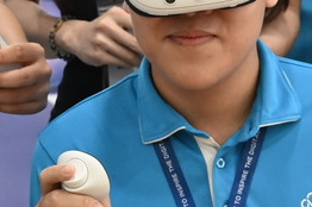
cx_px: 270
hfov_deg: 7.8
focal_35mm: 264
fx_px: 2285
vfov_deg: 5.2
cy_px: -15
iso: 1400
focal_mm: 36
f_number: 4
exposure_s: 1/125
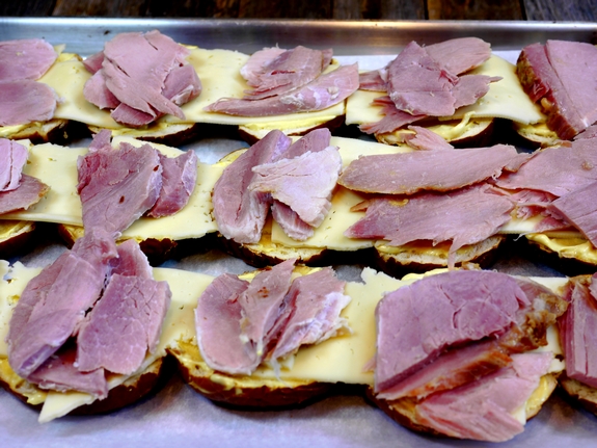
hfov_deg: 38.2
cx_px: 298
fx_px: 862
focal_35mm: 50
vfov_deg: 29.1
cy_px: 224
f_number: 4
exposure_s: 1/50
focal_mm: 25
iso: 100
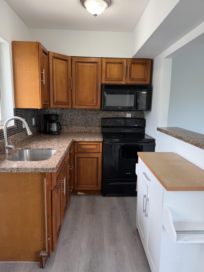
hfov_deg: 56.8
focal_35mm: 24
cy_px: 136
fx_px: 189
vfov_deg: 71.6
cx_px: 102
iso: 80
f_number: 1.78
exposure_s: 1/120
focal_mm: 6.76
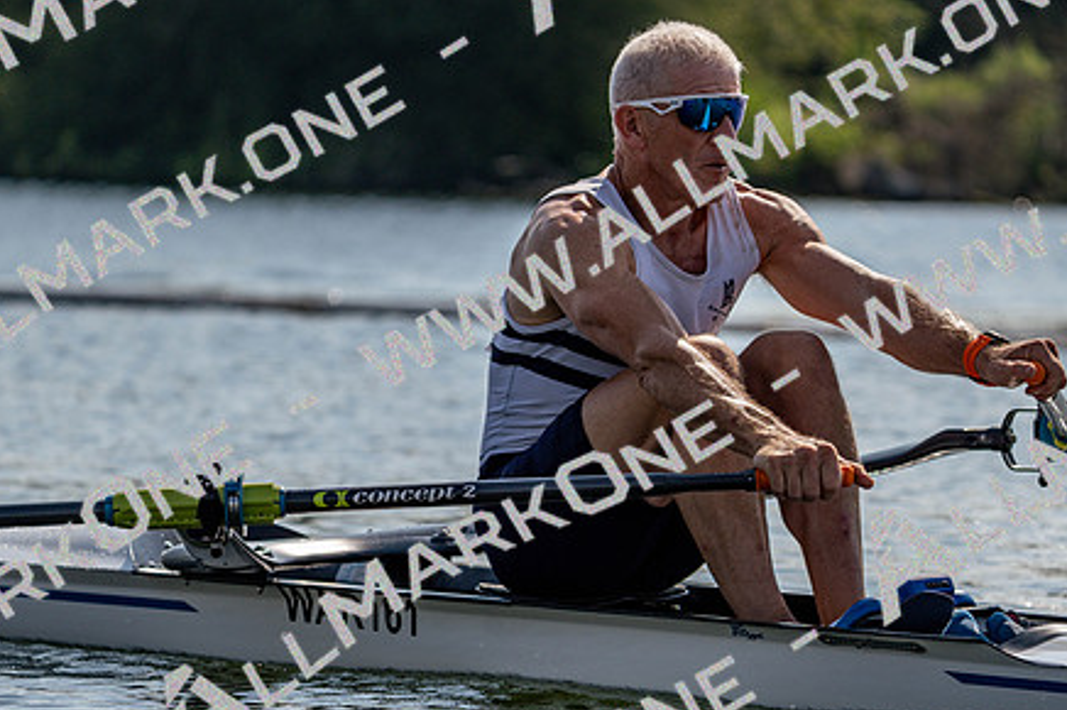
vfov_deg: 4.6
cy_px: 393
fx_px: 8796
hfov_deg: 6.9
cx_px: 661
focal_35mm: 297
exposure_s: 1/1600
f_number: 5.6
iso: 100
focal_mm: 223
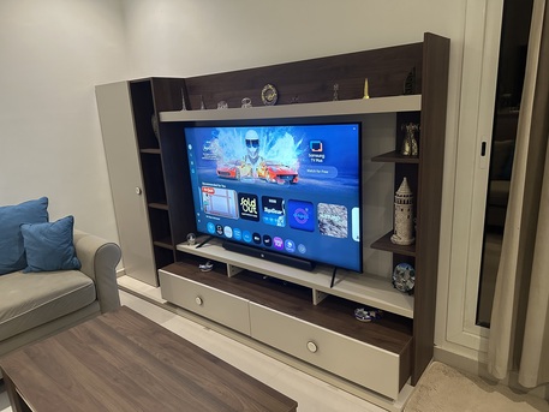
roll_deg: +3.4
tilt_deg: -14.3
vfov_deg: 56.8
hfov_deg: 71.6
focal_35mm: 24
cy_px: 206
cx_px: 274
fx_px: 381
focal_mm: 6.86
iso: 500
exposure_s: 1/60
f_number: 1.78
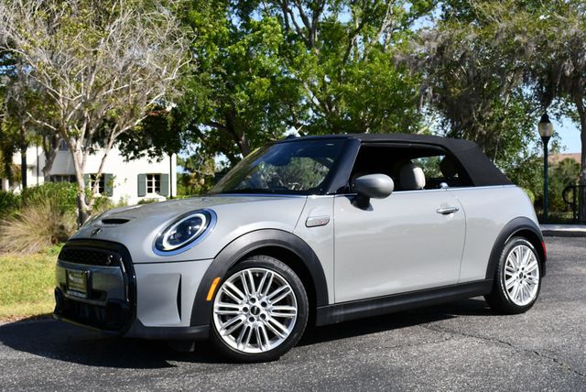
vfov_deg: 30.6
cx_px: 293
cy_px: 196
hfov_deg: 44.5
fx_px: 717
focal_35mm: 44
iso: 125
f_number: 8
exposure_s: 1/250
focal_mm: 22
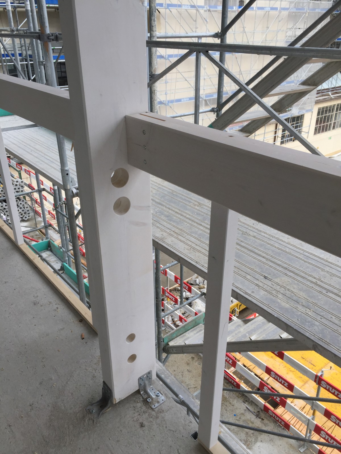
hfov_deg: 48.2
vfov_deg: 61.7
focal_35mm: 29
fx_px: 381
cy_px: 227
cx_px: 170
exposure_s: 1/412
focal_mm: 4.15
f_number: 2.2
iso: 32
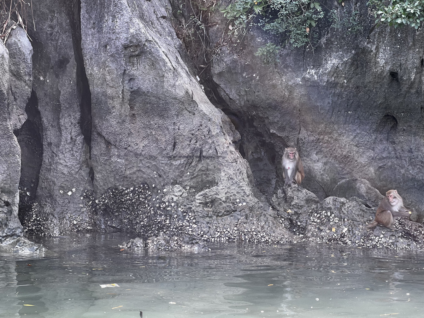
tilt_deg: -0.2
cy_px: 159
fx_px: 943
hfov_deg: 25.3
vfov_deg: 19.1
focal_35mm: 77
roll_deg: -1.1
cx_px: 212
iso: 64
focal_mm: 9
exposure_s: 1/99
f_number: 2.8
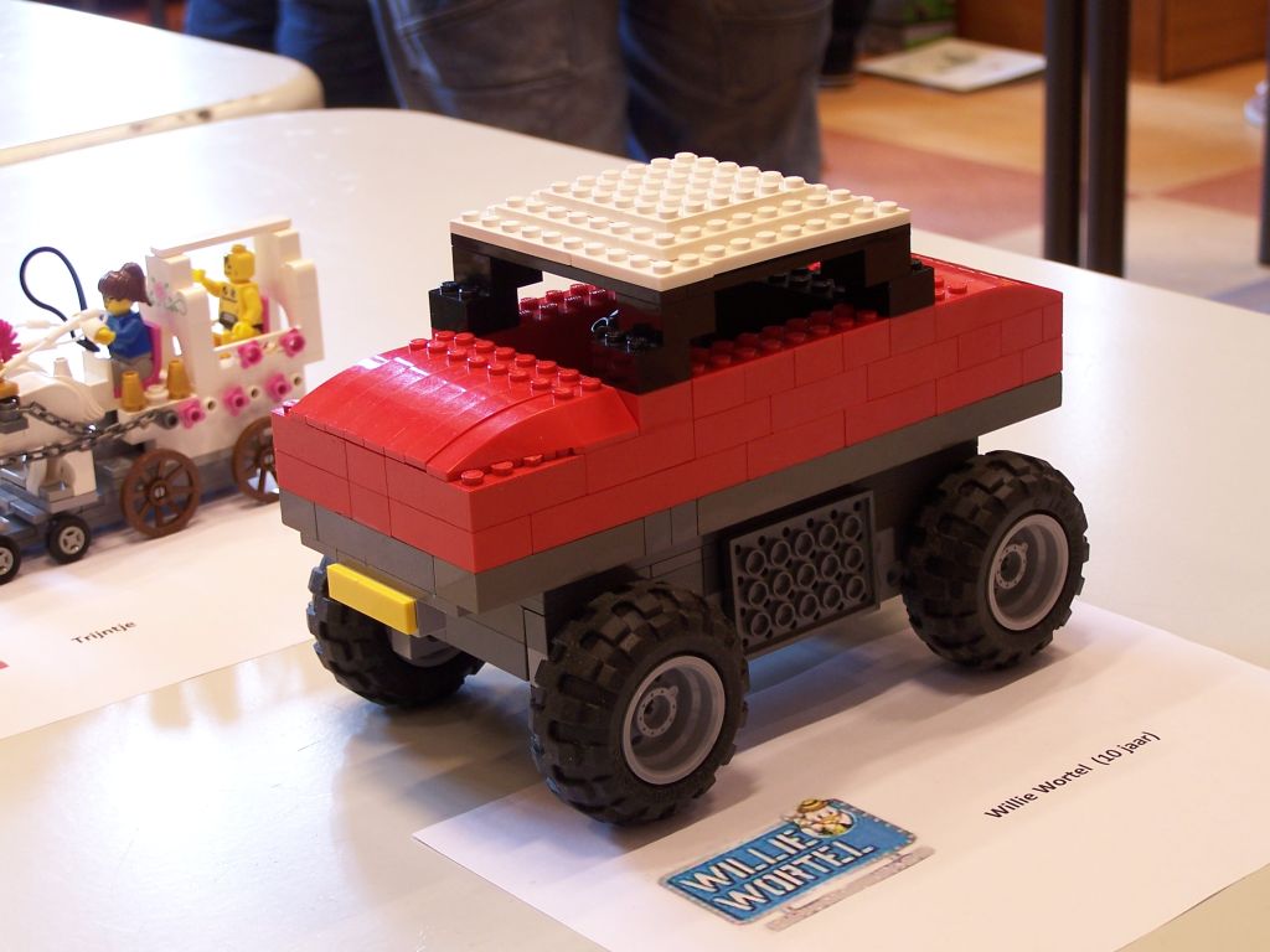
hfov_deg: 28.2
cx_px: 635
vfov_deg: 21.3
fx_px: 2531
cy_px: 476
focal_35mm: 69
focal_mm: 11.5
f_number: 3.2
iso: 80
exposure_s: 1/6
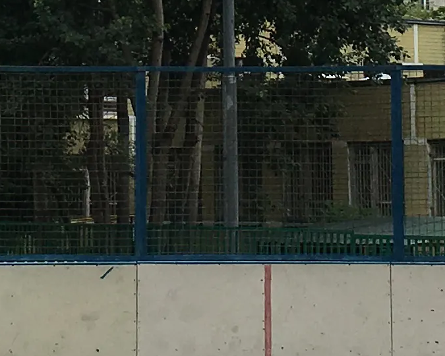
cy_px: -151
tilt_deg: +9.0
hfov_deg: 11.4
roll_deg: -0.3
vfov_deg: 9.0
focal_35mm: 169
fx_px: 2226
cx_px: 136
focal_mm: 4.15
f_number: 2.2
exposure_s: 1/301
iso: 25
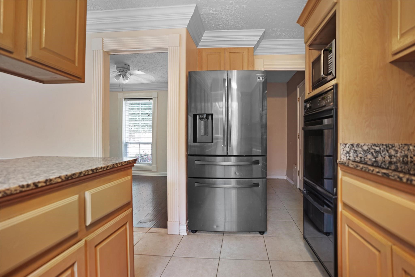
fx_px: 184
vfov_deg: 73.7
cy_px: 138
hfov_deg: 96.7
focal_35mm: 16
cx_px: 208
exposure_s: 1/13
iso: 200
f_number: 2.8
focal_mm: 16
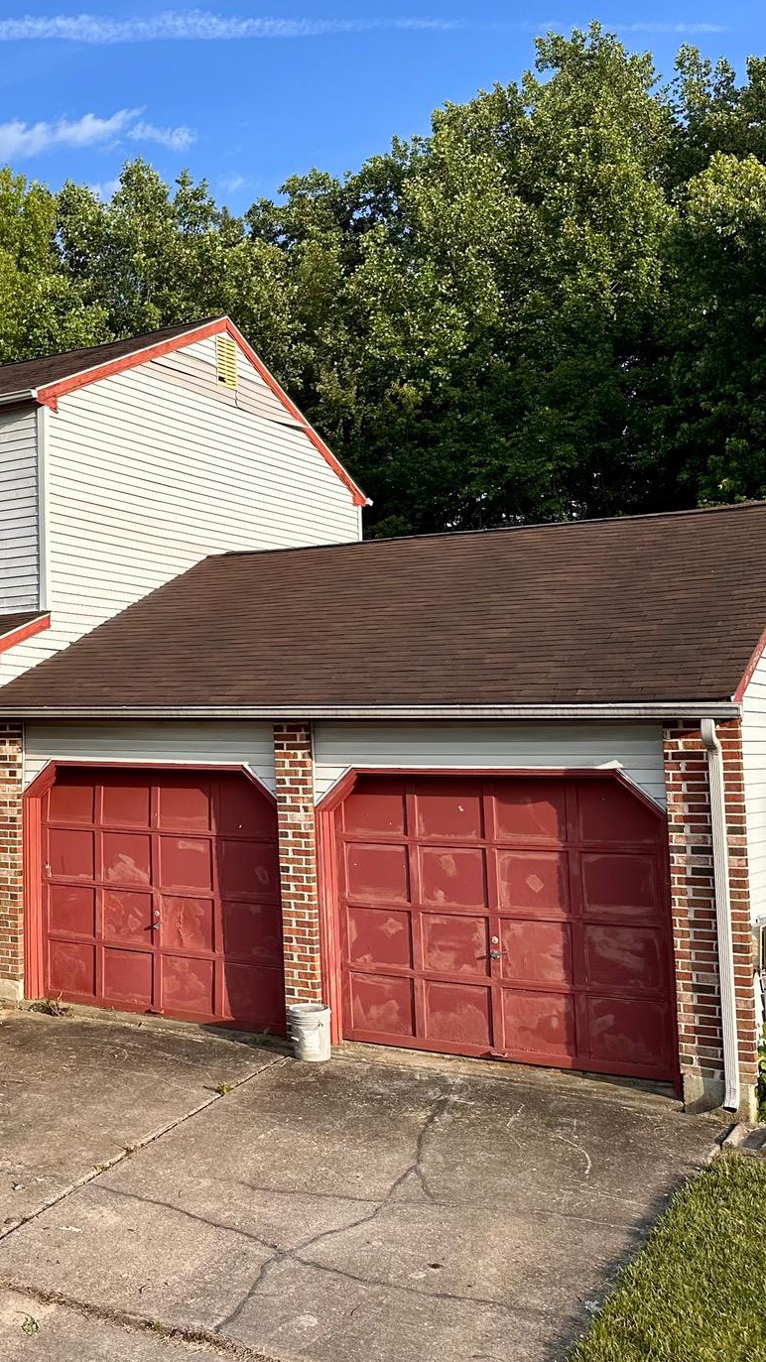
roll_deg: +0.3
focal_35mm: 39
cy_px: 607
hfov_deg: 27.8
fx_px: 1409
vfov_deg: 51.5
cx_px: -74
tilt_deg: +4.1
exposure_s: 1/2299
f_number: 1.78
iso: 80
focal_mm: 6.86
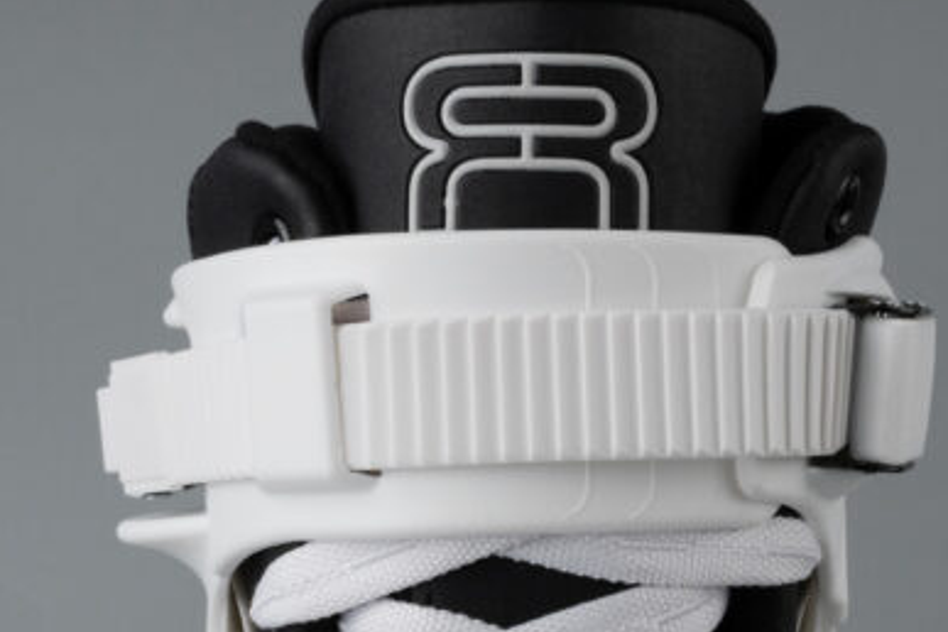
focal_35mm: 79
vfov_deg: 17.3
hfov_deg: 25.7
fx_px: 2080
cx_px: 536
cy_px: 363
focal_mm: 34.2
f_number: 20
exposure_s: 1/100
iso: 1000
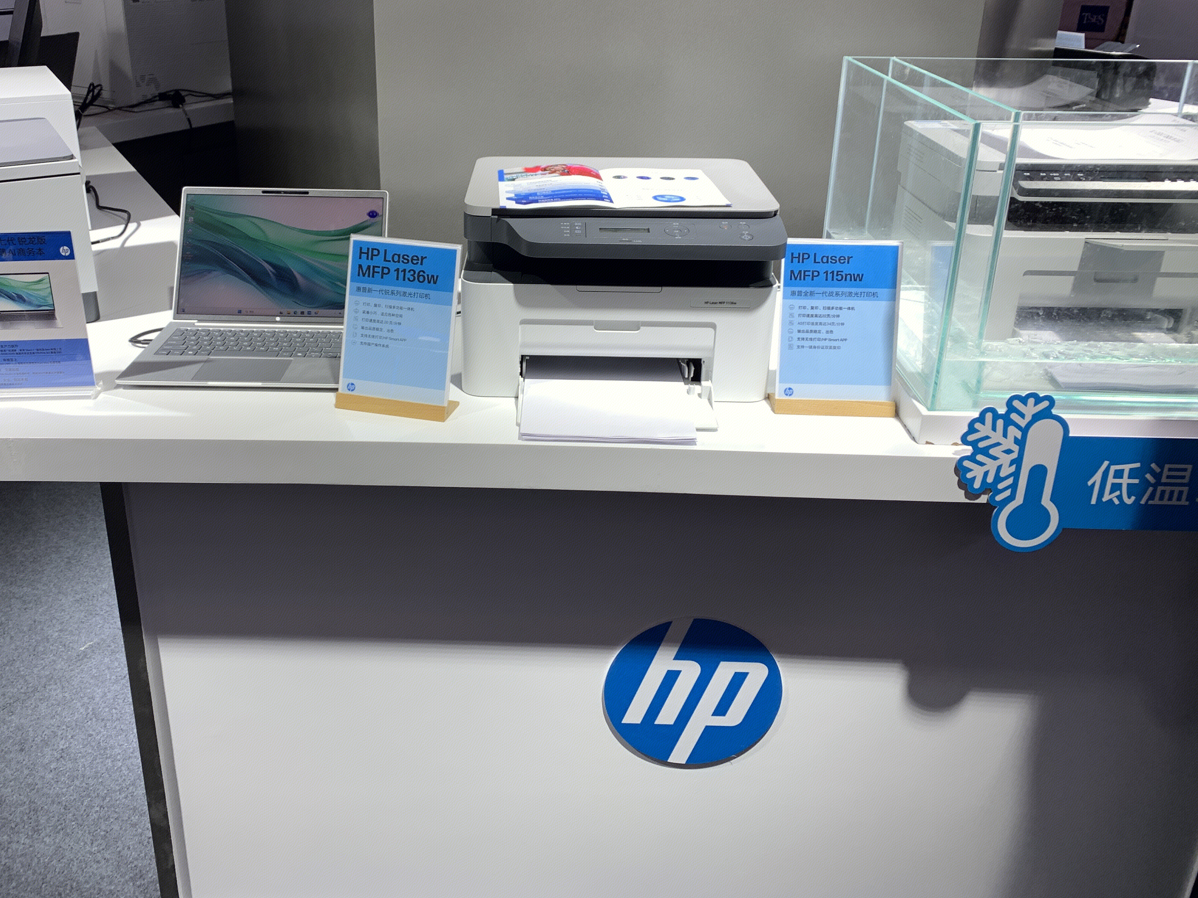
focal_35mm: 31
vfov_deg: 45.2
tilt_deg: -21.2
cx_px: 508
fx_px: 1073
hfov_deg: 58.1
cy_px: 365
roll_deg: +0.2
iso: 25
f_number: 1.8
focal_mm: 4.25
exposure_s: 1/399
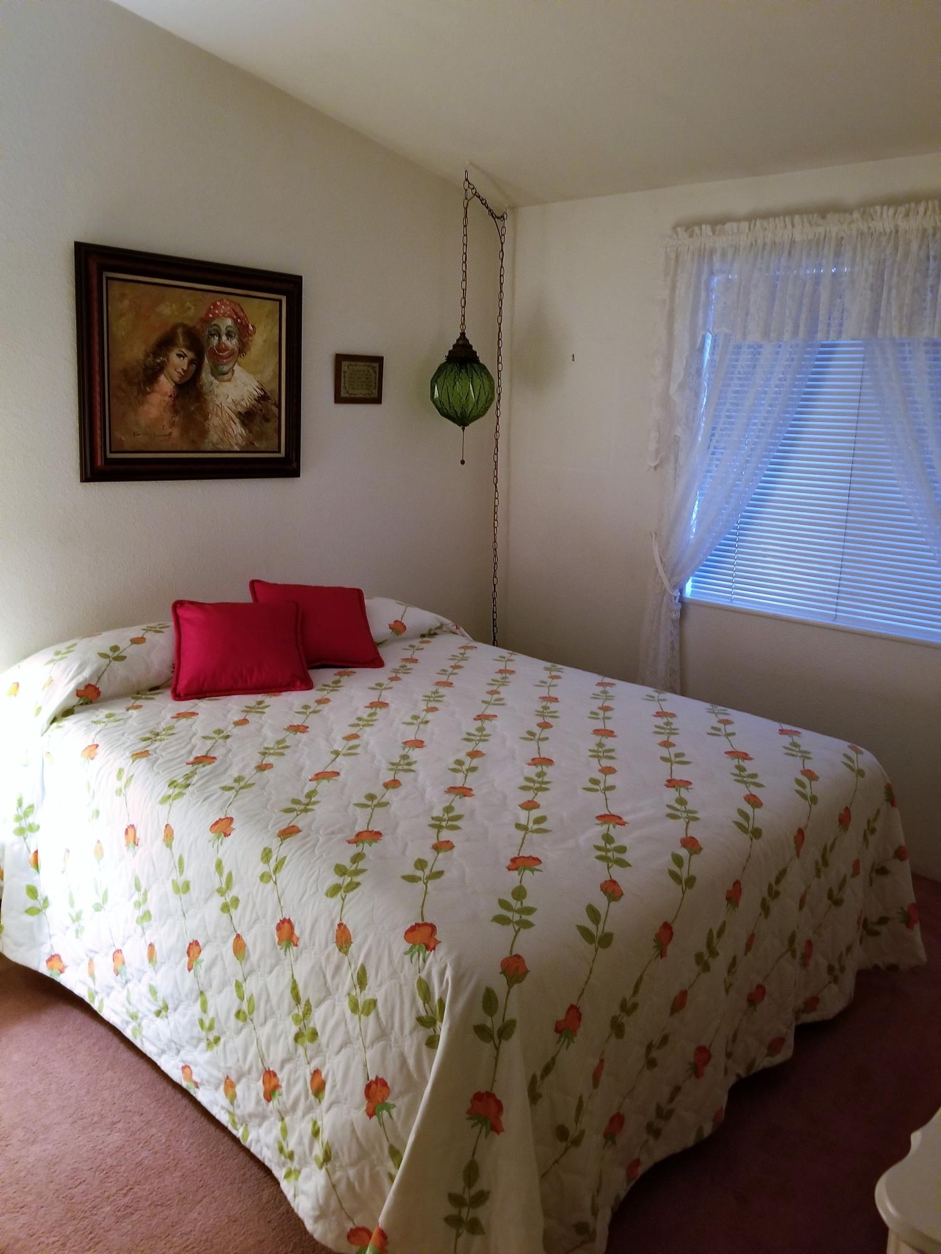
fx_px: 942
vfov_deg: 67.3
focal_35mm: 26
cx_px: 470
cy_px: 627
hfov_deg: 53.1
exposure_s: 1/12
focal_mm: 4.25
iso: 250
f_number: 1.7
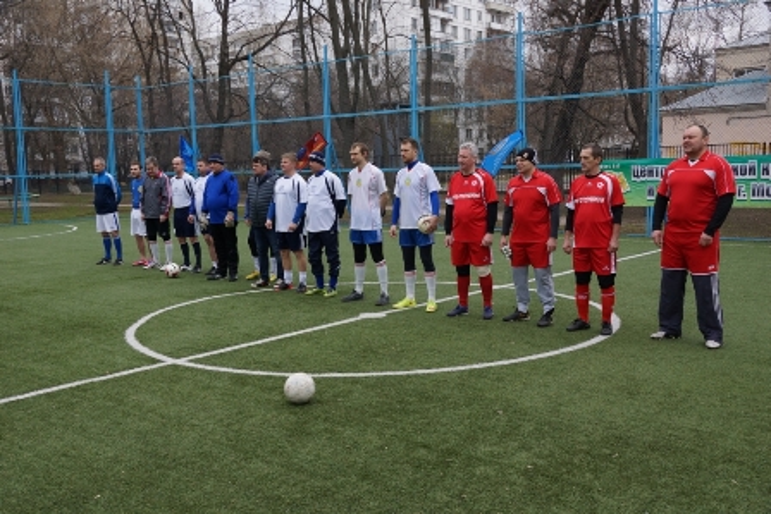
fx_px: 771
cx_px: 386
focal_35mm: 36
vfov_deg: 36.9
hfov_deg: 53.1
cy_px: 257
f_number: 8
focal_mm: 24
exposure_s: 1/250
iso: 400
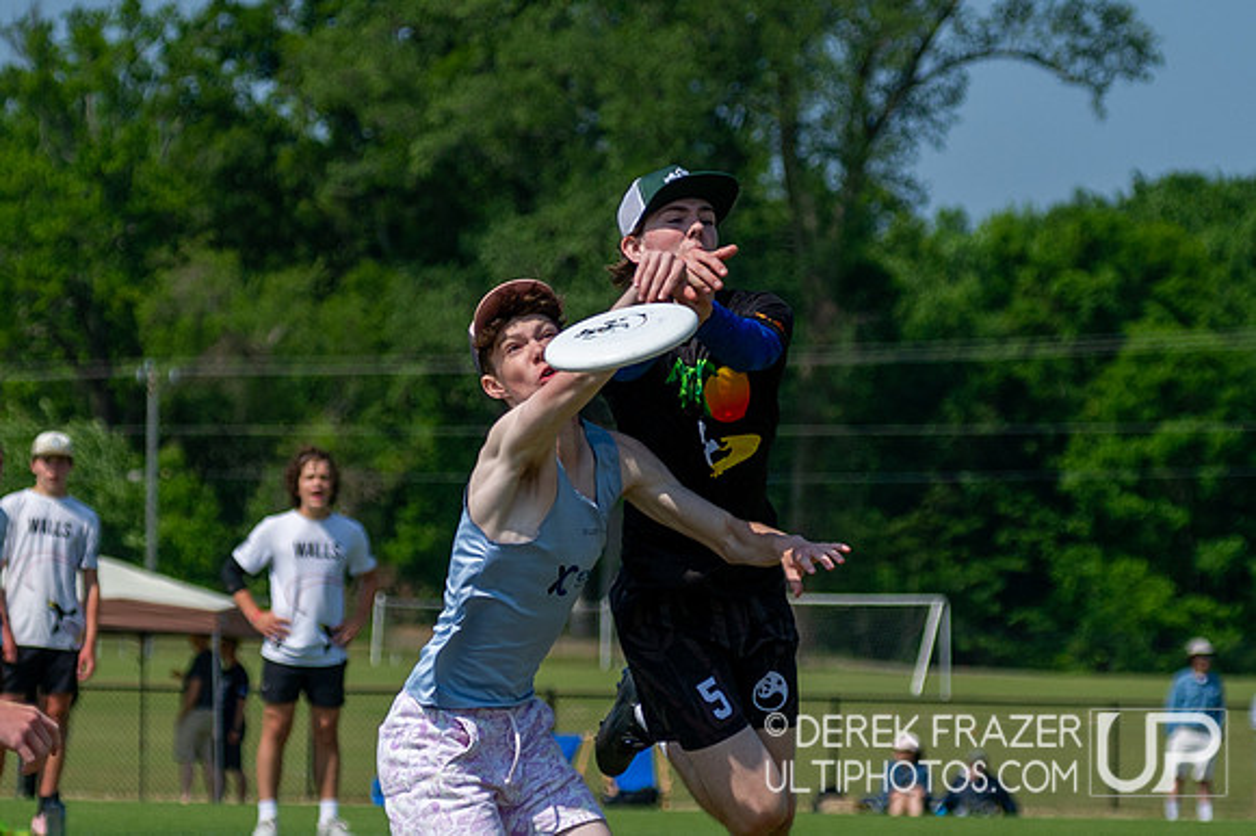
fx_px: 9011
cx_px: 516
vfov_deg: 5.3
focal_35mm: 258
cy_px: 574
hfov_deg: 8.0
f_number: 4
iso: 250
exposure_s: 1/3200
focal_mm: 116
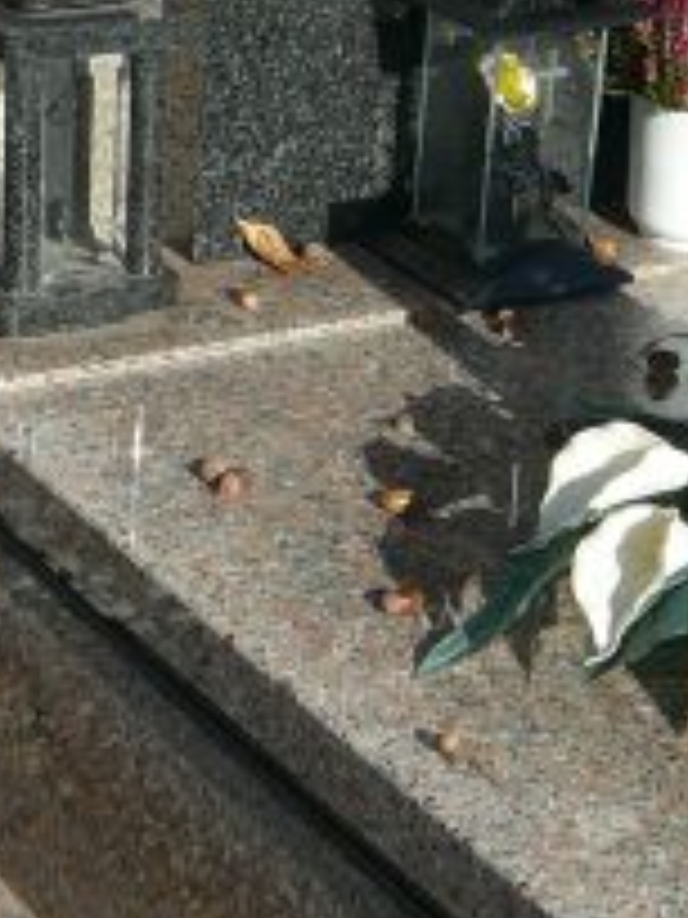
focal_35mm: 110
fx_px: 2915
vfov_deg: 17.7
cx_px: 796
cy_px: 166
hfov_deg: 13.2
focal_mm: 5.2
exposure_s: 1/500
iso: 80
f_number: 5
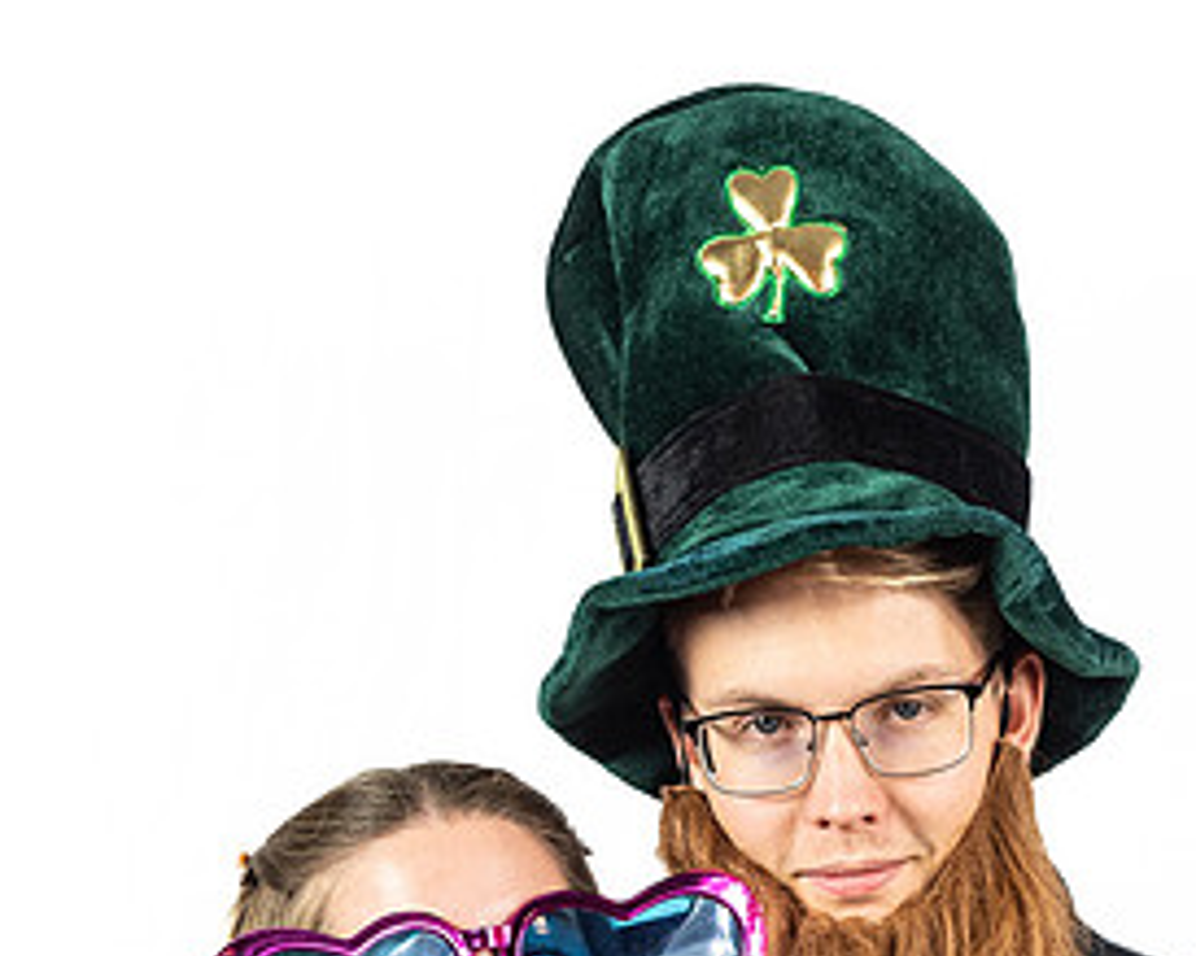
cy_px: 921
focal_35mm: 95
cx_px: 657
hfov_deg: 20.2
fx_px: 3362
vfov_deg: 15.9
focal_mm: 21
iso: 640
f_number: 3.5
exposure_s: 1/80
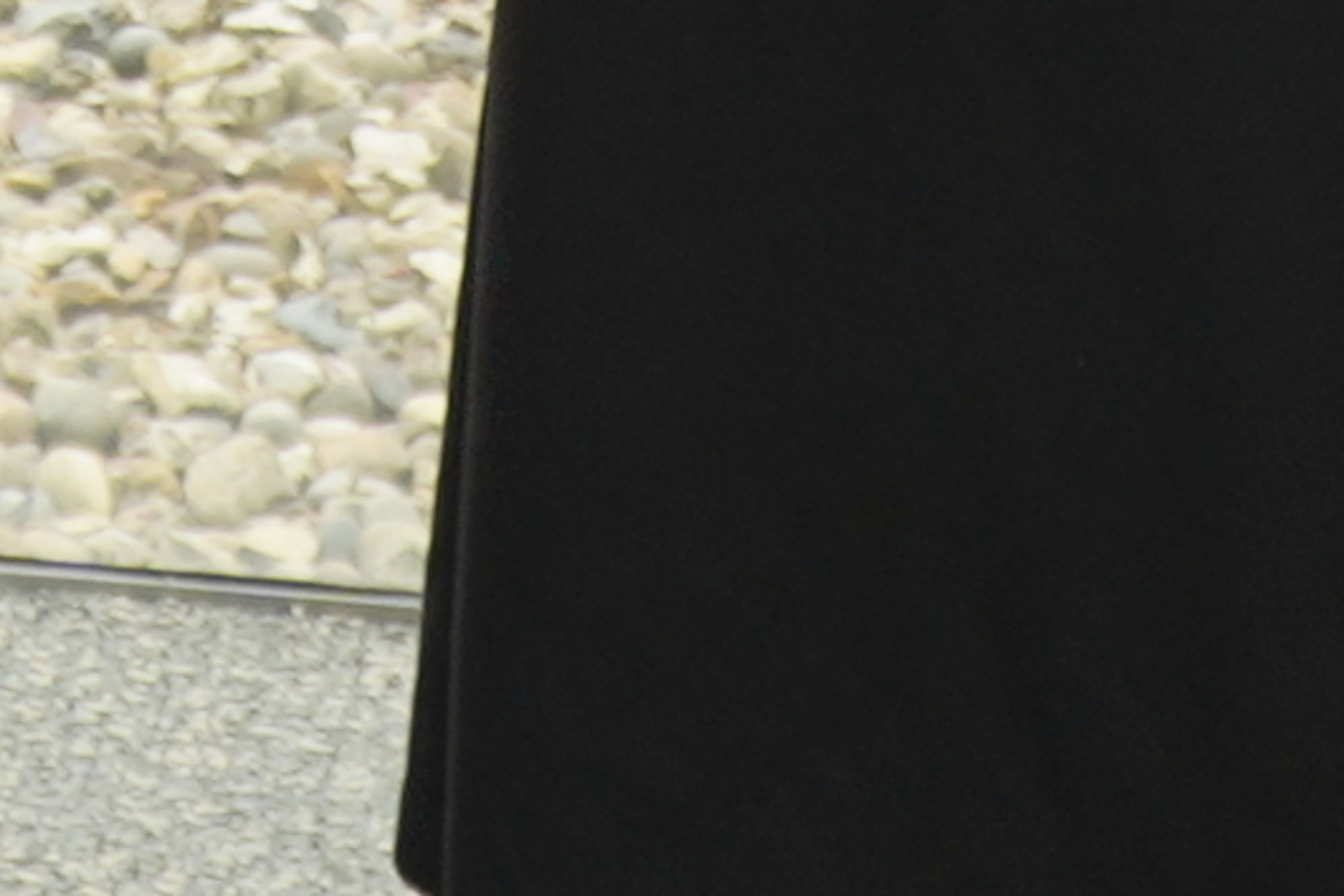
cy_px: -1719
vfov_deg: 5.6
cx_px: -359
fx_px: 8586
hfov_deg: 8.8
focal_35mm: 230
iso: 160
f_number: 4
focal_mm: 21
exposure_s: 1/160
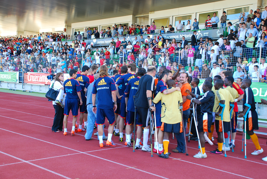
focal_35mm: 48
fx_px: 356
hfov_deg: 41.1
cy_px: 90
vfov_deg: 28.2
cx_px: 134
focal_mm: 32
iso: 400
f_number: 5.6
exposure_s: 1/125
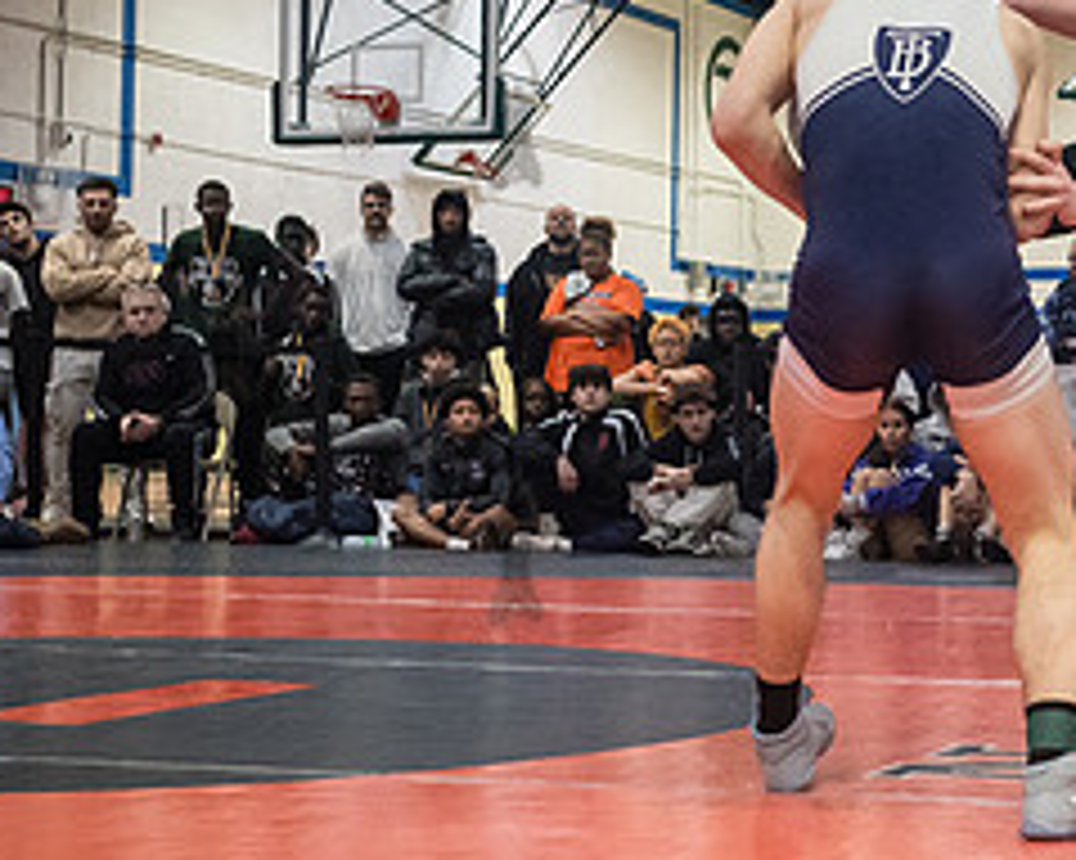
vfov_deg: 18.2
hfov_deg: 22.0
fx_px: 2674
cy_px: 325
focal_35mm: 84
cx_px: 1054
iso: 8000
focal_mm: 35
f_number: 4
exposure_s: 1/400
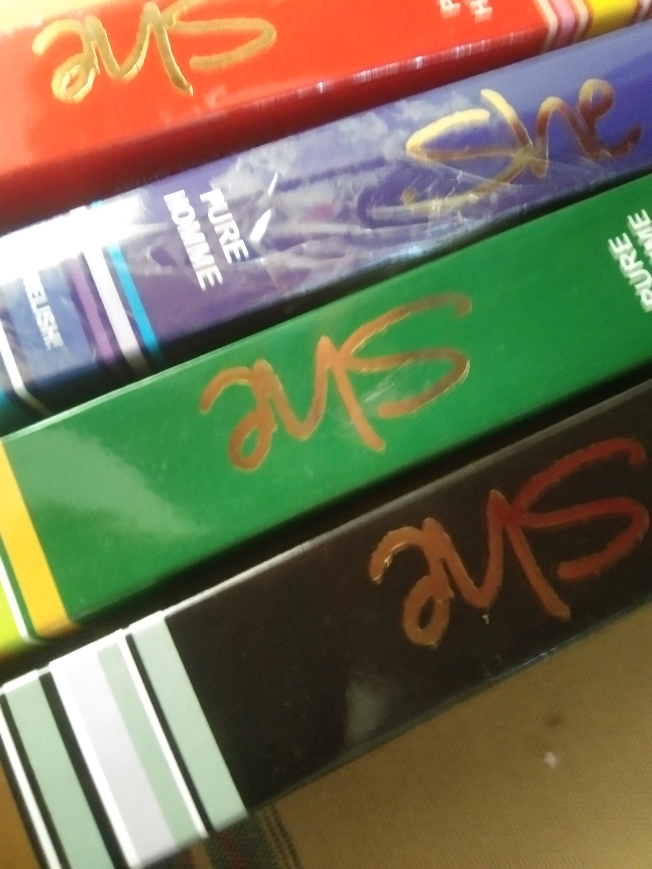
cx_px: 326
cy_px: 434
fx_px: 753
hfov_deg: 46.8
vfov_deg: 60.0
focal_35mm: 30
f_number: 2.2
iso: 976
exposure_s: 1/14
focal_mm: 3.65
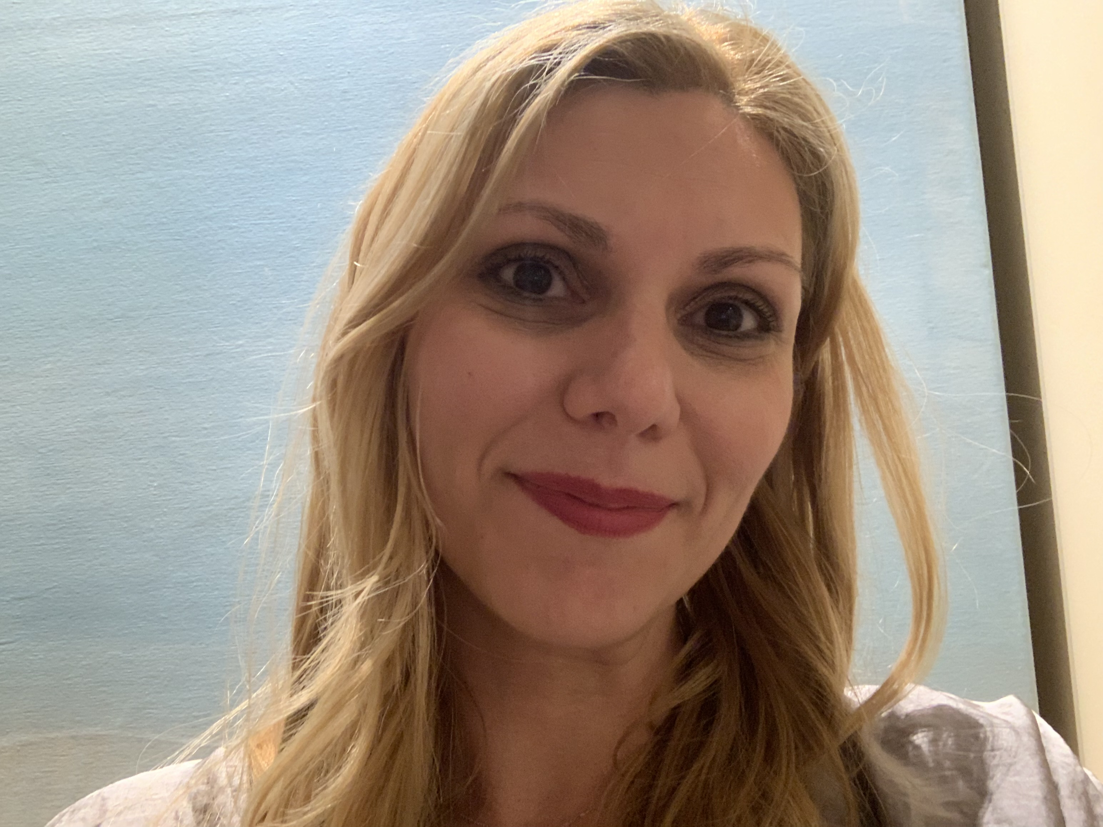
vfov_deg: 44.2
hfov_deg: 56.8
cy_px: 414
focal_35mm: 32
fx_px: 1020
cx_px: 552
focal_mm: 2.87
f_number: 2.2
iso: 400
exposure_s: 1/25
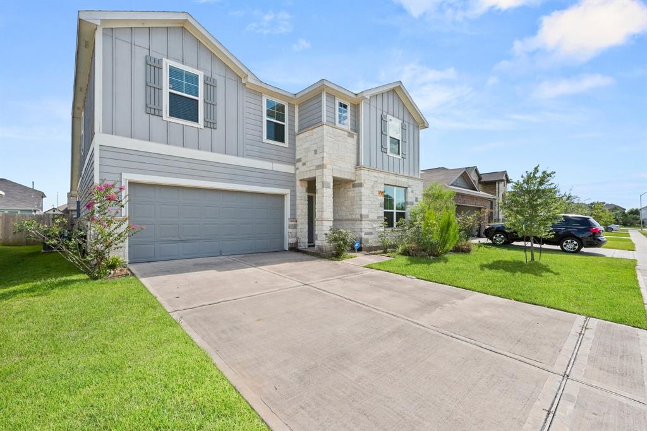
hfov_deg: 100.4
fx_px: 270
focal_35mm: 15
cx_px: 324
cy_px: 216
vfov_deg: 77.3
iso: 250
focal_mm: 15
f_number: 9
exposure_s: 1/1250
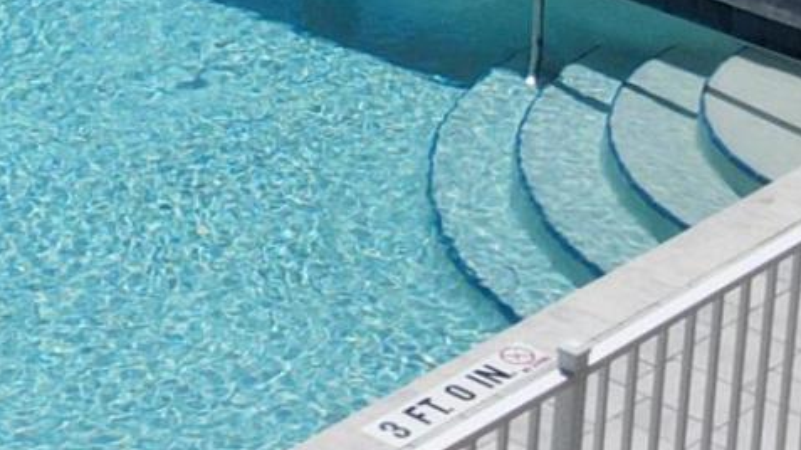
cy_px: -316
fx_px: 3355
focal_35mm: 158
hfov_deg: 13.2
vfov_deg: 7.5
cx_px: -203
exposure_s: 1/15
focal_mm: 4.5
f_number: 2.8
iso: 290
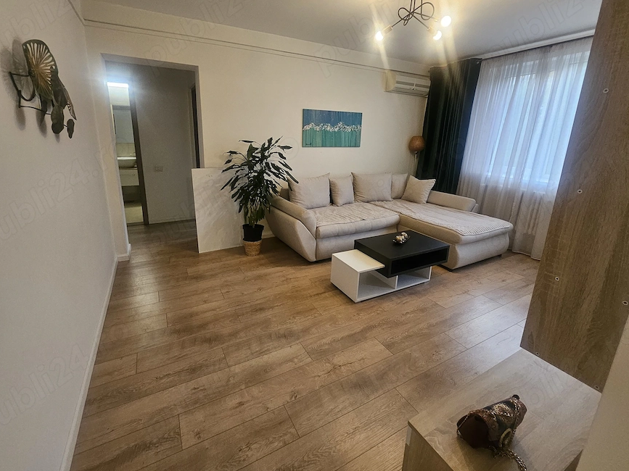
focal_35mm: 15
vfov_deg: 81.4
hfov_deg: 98.2
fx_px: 273
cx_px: 305
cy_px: 208
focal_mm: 1.7
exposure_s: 1/50
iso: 160
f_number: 2.2
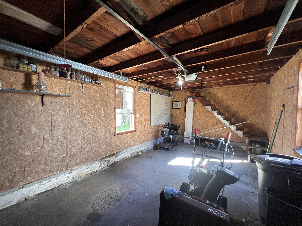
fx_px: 113
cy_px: 113
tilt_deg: -0.8
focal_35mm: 13
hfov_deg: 106.2
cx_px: 151
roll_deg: -0.4
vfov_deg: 89.9
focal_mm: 1.57
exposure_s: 1/99
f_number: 1.8
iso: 200
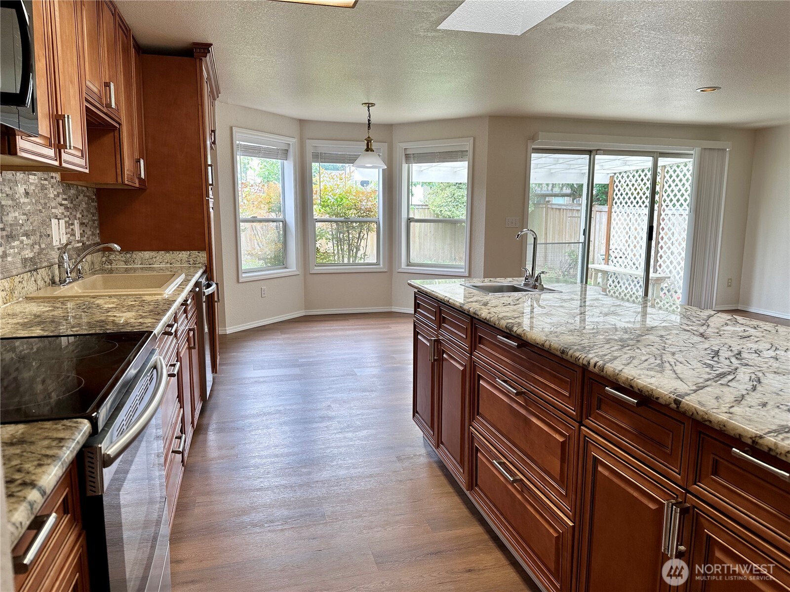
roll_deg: -0.4
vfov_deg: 56.8
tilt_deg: -8.4
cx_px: 395
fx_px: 548
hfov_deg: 71.6
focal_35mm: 24
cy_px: 296
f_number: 1.78
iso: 80
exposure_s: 1/120
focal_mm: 6.86
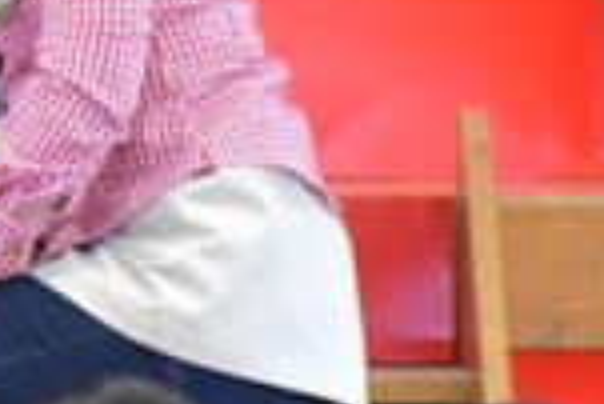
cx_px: -888
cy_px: -220
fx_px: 15954
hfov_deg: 2.2
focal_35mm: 950
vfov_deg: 1.4
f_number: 6
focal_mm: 125
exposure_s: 1/500
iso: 6400
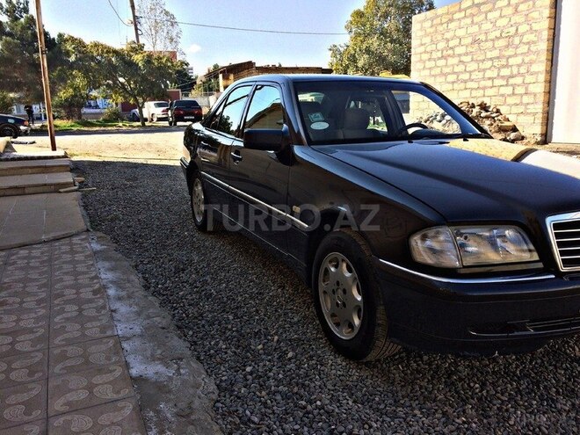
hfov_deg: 61.7
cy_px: 218
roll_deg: +2.2
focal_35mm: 29
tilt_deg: -10.9
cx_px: 290
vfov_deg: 48.2
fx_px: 486
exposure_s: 1/933
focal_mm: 4.15
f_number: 2.2
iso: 32
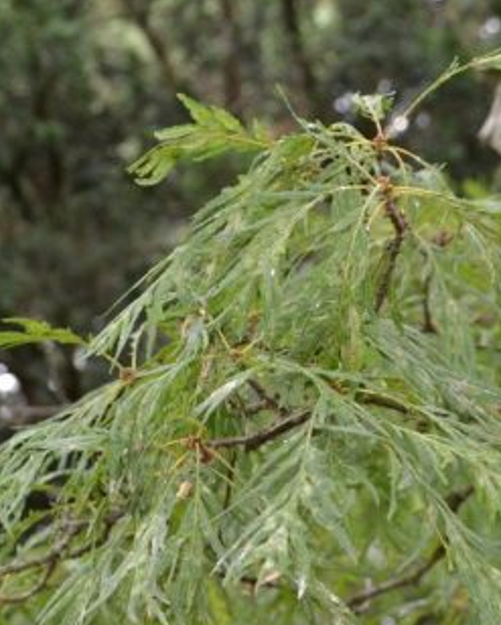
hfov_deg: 13.8
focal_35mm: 111
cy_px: 464
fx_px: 2055
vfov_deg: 17.2
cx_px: 71
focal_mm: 35
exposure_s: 1/100
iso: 400
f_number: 5
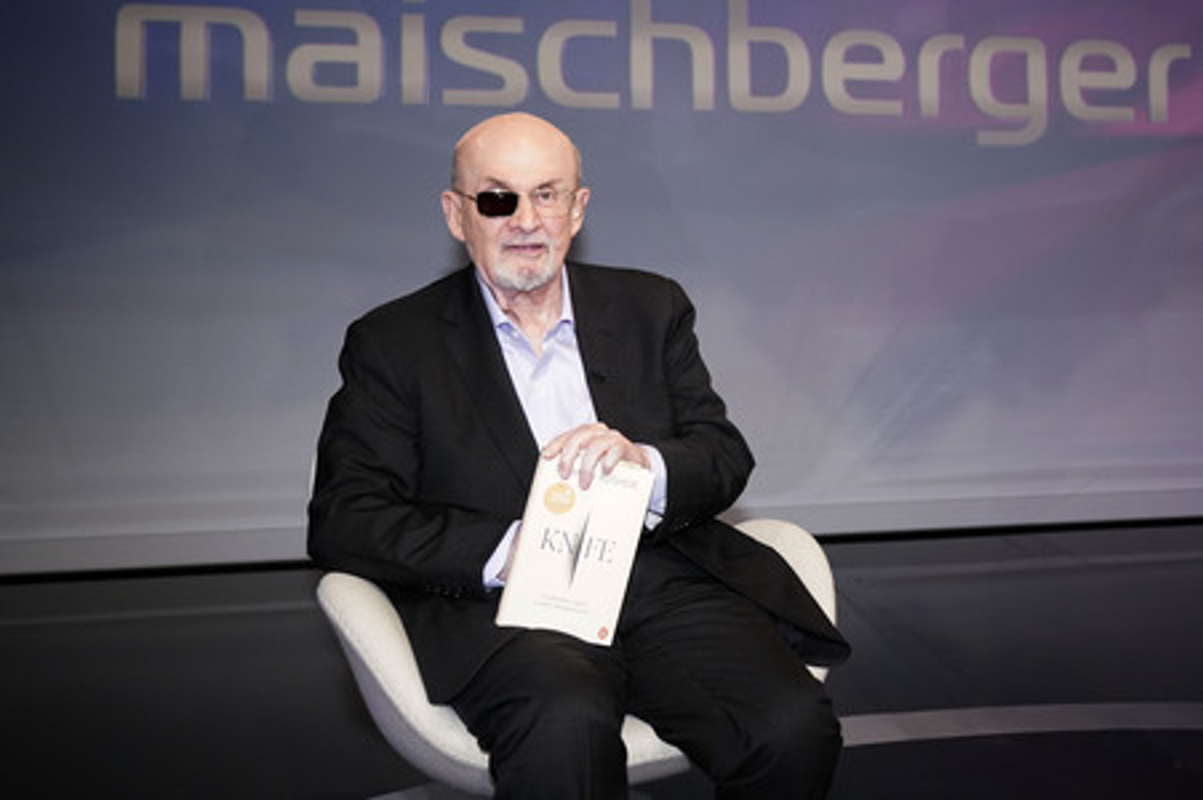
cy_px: 400
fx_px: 935
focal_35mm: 28
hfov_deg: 65.5
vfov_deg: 46.3
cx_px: 602
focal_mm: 28
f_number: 5
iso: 2000
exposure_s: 1/200
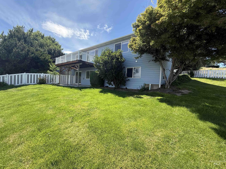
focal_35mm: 14
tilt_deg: -1.4
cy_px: 84
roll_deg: -3.3
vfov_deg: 85.7
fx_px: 91
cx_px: 113
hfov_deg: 102.1
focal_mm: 2.22
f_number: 2.2
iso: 64
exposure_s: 1/742
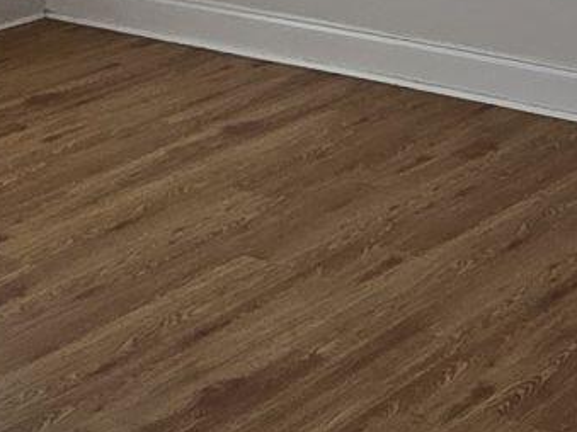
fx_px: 1600
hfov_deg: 20.4
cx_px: 254
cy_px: -64
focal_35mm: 96
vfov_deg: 14.9
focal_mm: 2.2
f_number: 2.2
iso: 64
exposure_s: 1/120
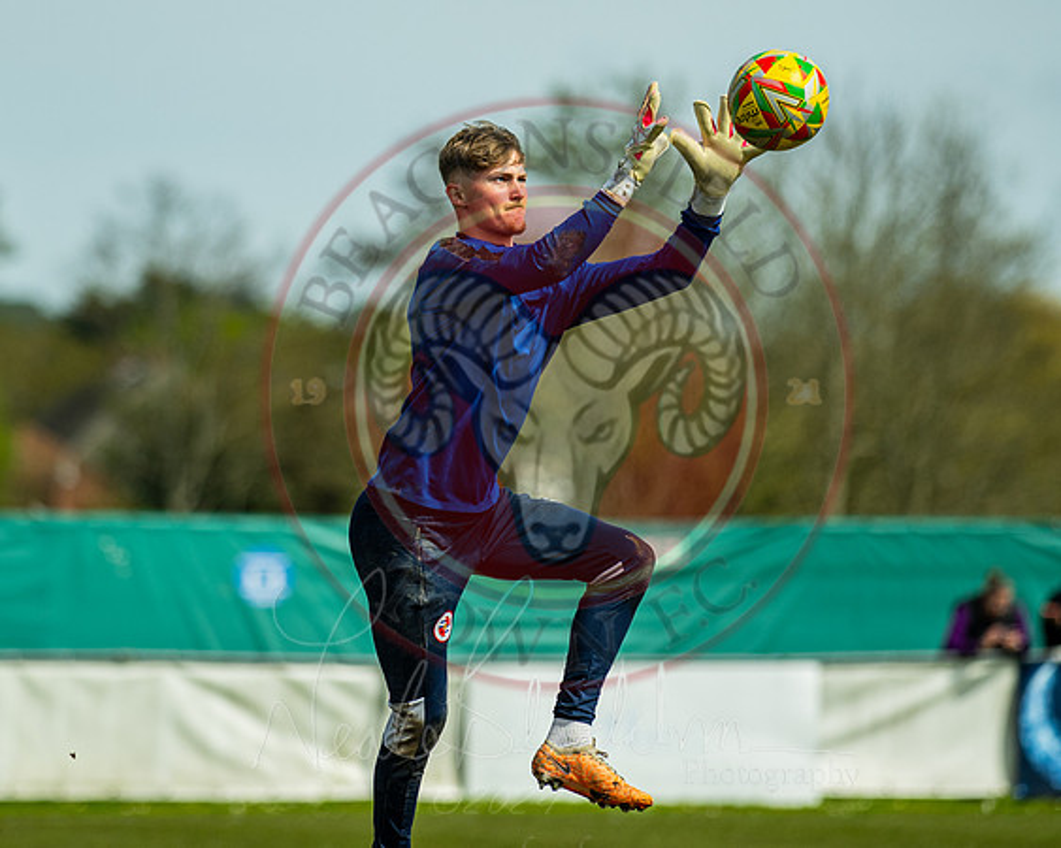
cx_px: 389
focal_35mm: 309
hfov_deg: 6.3
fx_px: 9709
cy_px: 320
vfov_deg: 5.0
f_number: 1.8
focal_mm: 135
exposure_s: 1/8000
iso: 100
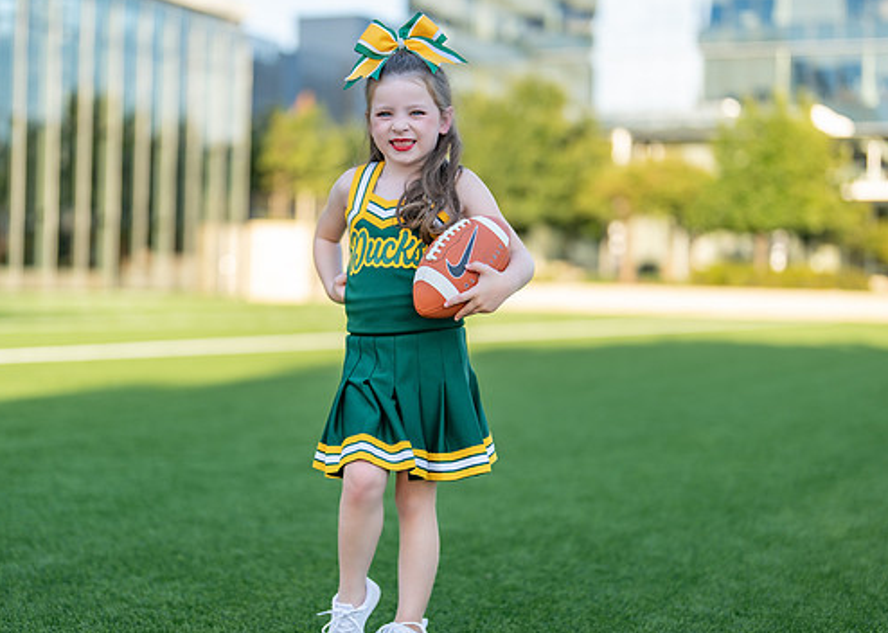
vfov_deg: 21.5
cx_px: 404
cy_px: 319
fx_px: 1663
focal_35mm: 66
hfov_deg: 29.9
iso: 100
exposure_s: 1/1250
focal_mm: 50
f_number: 1.2
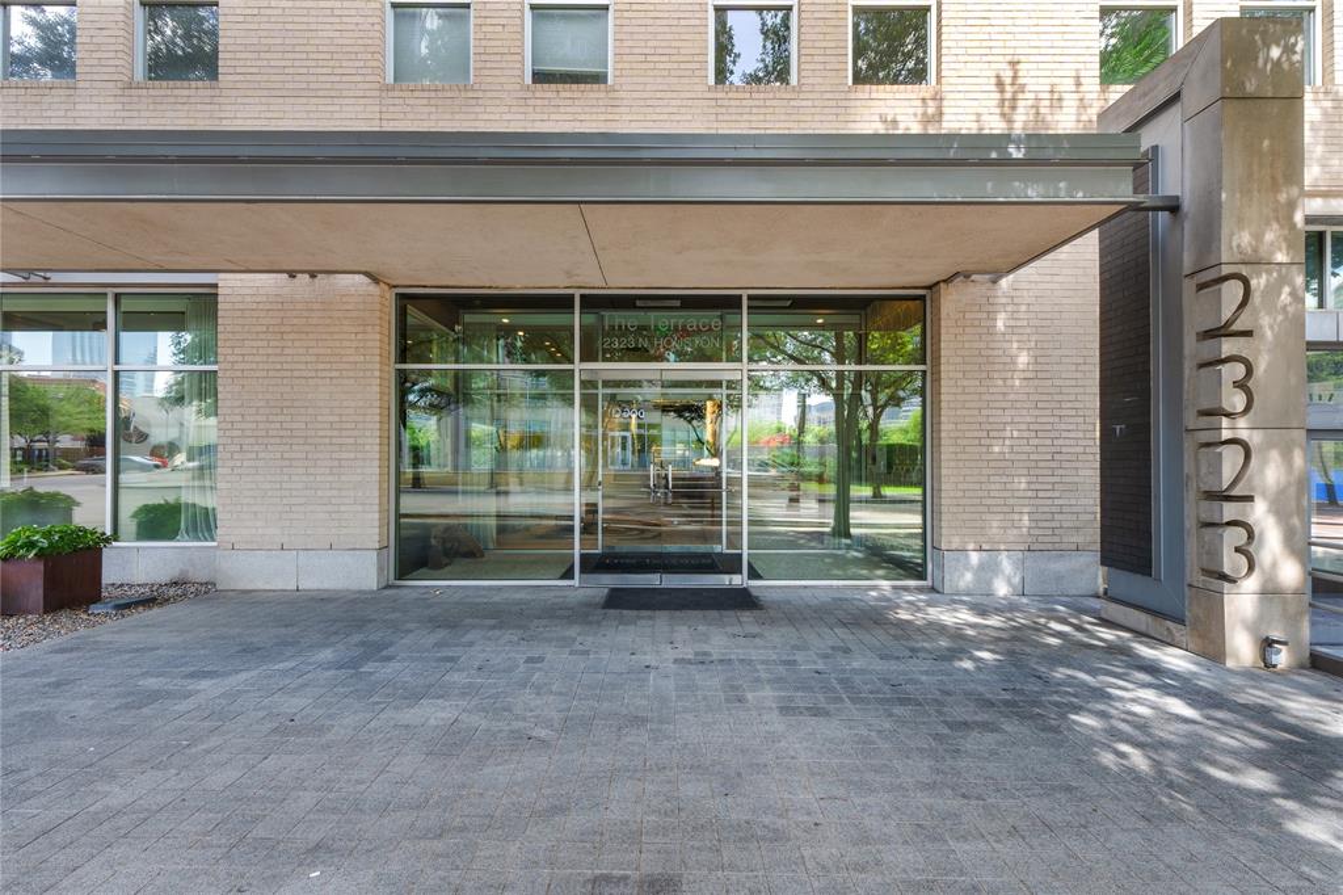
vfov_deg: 77.3
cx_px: 672
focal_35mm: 15
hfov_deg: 100.4
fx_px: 559
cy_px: 448
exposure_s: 1/10
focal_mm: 10
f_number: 10
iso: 200
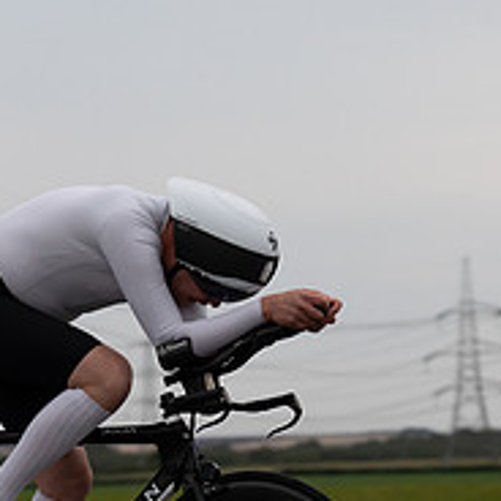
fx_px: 3078
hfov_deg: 9.3
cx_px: 133
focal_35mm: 188
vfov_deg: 9.3
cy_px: 374
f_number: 3.5
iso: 1600
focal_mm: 70
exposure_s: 1/800
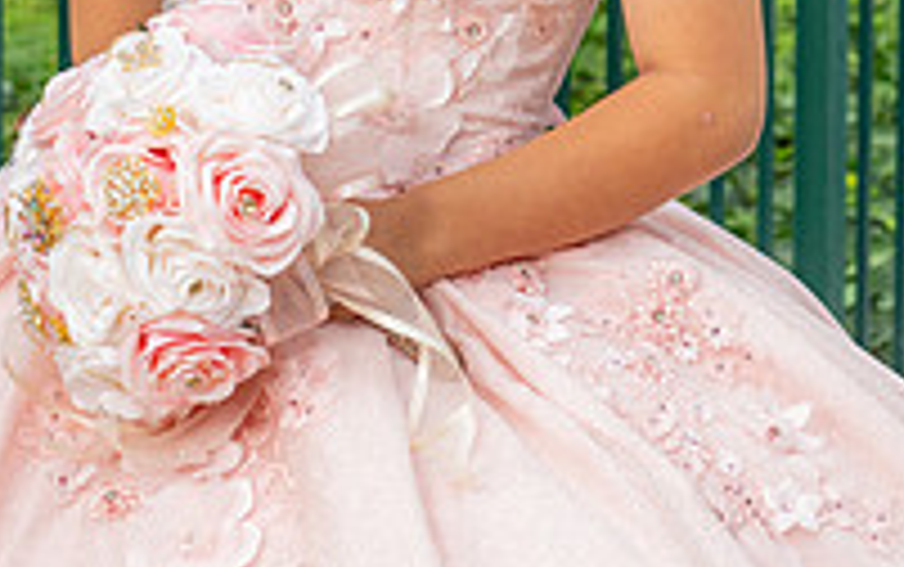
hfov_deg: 10.5
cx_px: 371
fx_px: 4907
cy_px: -249
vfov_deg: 6.5
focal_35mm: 199
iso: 160
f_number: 6.3
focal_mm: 60
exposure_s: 1/250
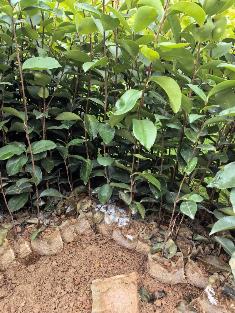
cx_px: 118
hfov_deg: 51.3
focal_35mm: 27
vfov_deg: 65.3
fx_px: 244
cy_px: 156
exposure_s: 1/128
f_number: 2
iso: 50
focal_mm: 5.72
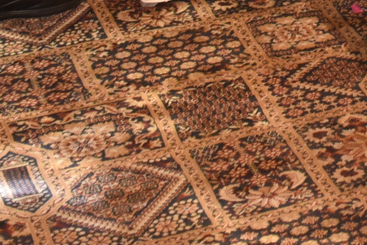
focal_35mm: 156
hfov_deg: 12.1
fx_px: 1590
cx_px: 658
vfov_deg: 7.6
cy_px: -523
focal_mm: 24
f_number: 5.6
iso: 2000
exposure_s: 1/60
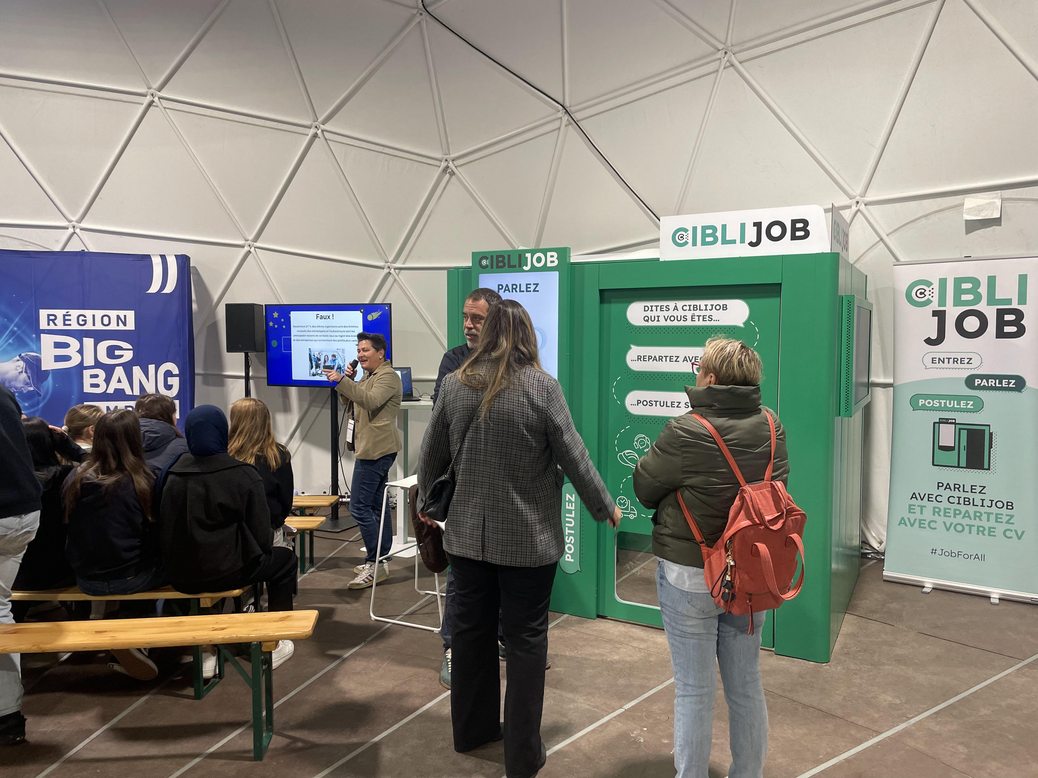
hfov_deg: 67.3
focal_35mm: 26
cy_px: 389
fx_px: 780
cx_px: 519
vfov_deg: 53.1
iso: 100
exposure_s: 1/100
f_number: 1.6
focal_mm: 4.2
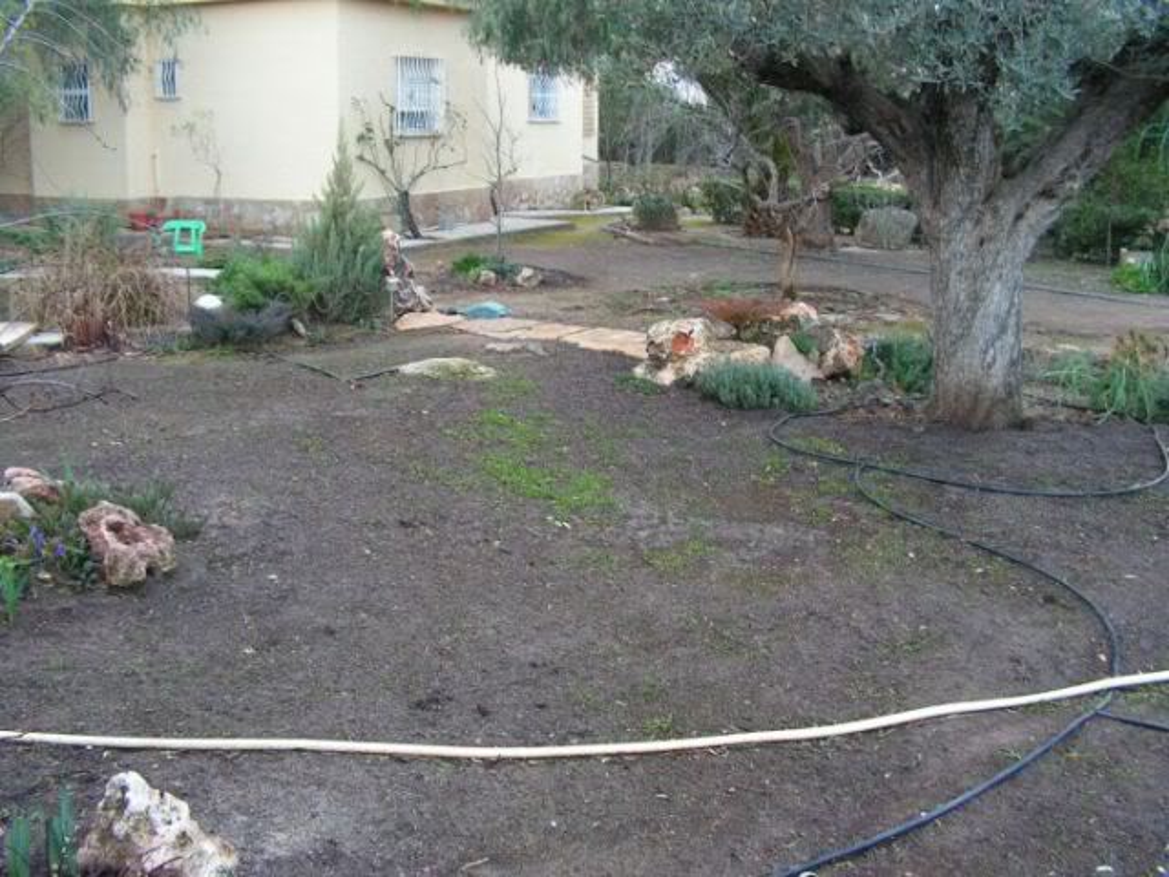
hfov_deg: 51.4
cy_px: 438
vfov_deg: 39.7
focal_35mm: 36
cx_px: 584
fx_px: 1216
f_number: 3.2
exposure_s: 1/40
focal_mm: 6
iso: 160
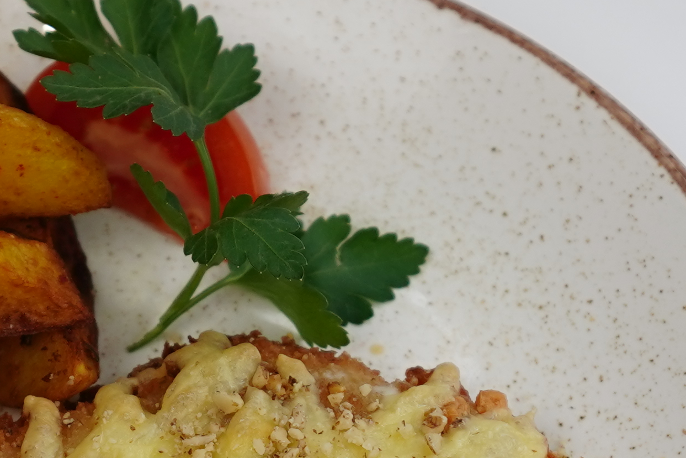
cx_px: 83
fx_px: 2535
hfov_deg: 15.3
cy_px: 543
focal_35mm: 133
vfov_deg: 10.2
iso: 250
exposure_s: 1/250
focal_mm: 28
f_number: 3.2
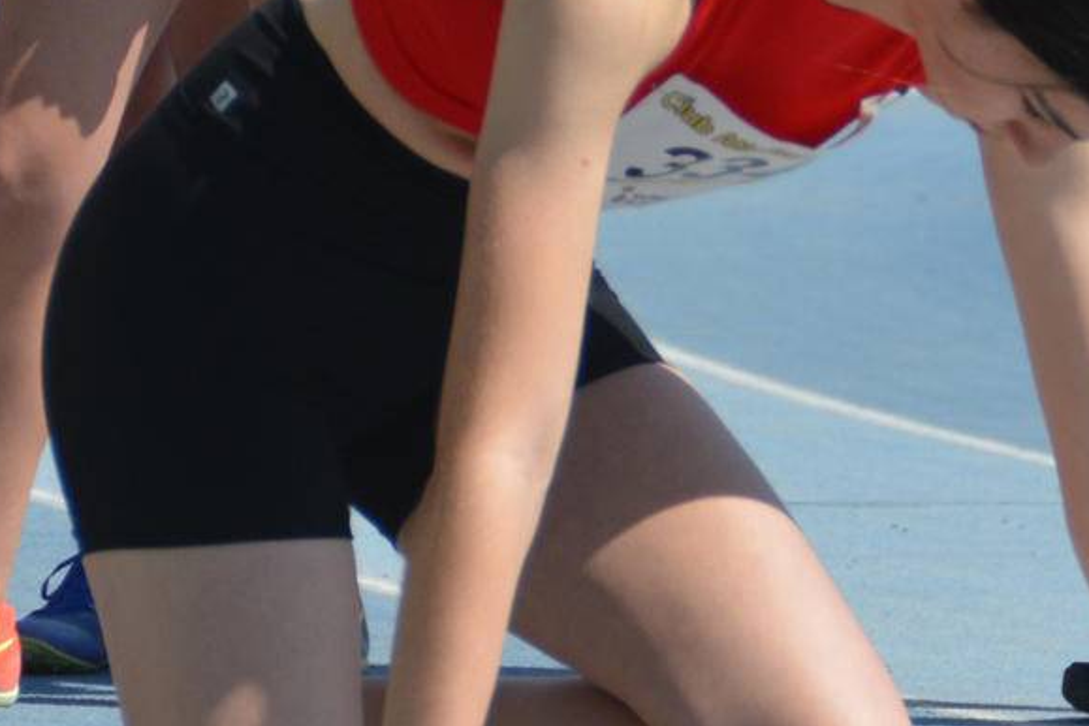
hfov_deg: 3.5
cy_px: 387
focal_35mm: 594
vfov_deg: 2.3
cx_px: 803
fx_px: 17967
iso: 400
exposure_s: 1/1600
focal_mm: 112
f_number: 7.1
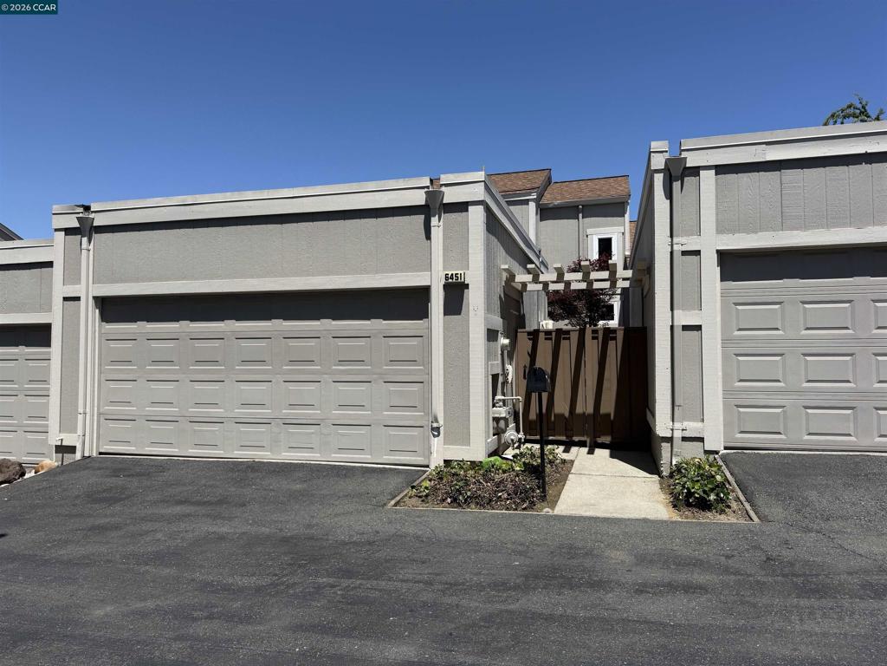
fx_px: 615
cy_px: 333
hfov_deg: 71.6
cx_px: 444
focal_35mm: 24
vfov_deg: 56.8
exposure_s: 1/6173
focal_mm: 6.76
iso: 80
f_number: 1.78
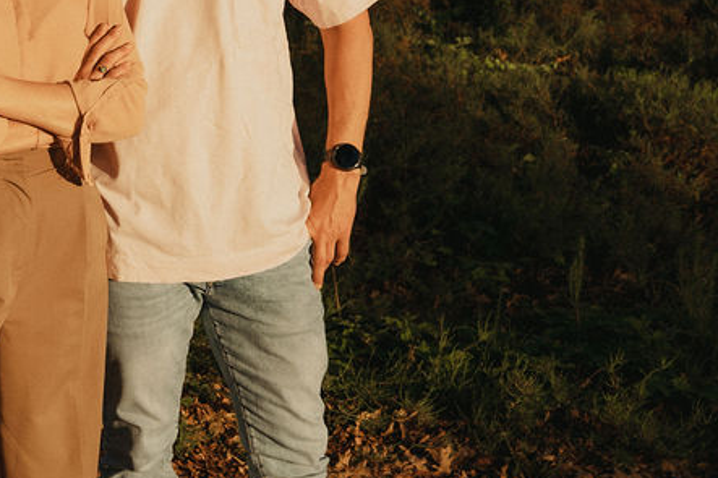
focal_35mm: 81
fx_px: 1615
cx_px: 96
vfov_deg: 16.5
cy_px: 6
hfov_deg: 24.5
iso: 100
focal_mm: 35
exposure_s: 1/200
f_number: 5.6
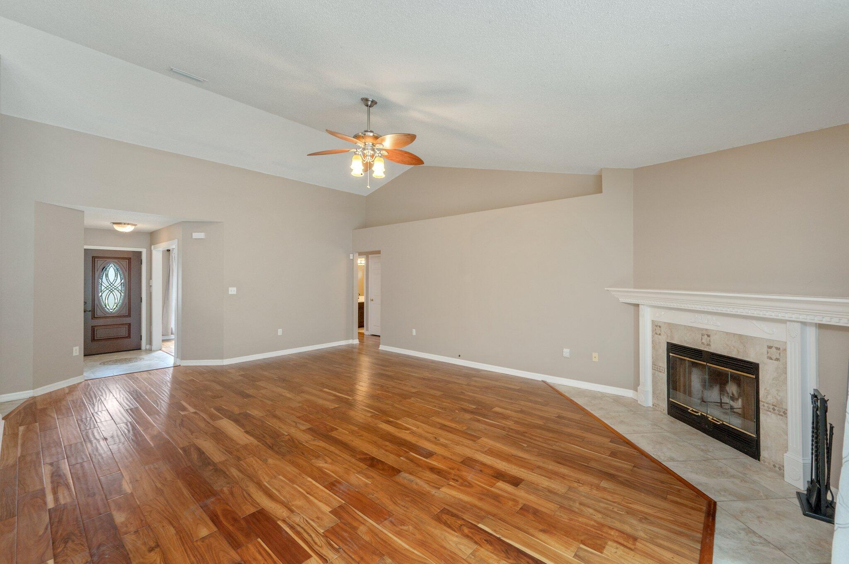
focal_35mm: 15
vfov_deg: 77.2
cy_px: 282
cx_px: 424
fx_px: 353
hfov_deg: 100.4
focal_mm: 15
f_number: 8
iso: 500
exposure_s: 1/25
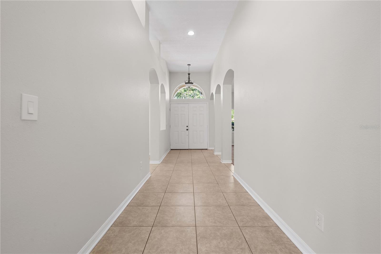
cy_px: 127
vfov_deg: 73.7
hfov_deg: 96.7
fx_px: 169
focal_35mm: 16
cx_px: 190
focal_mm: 16
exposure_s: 1/2.5
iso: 200
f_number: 8
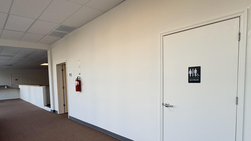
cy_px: 90
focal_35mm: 23
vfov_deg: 49.0
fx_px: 153
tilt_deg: -4.6
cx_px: 99
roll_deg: +2.2
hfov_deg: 77.7
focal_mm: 2.22
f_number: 2.2
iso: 40
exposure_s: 1/120
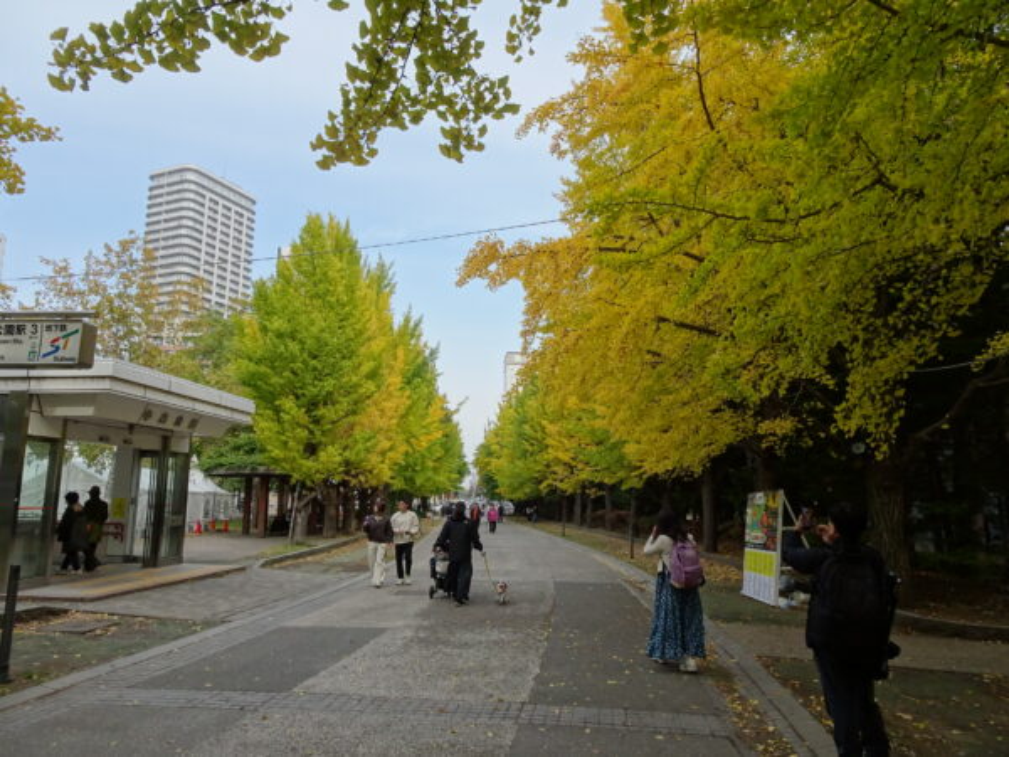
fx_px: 700
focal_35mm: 24
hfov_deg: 71.6
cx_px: 504
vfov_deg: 56.8
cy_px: 378
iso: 80
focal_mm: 4.1
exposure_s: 1/250
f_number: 3.5
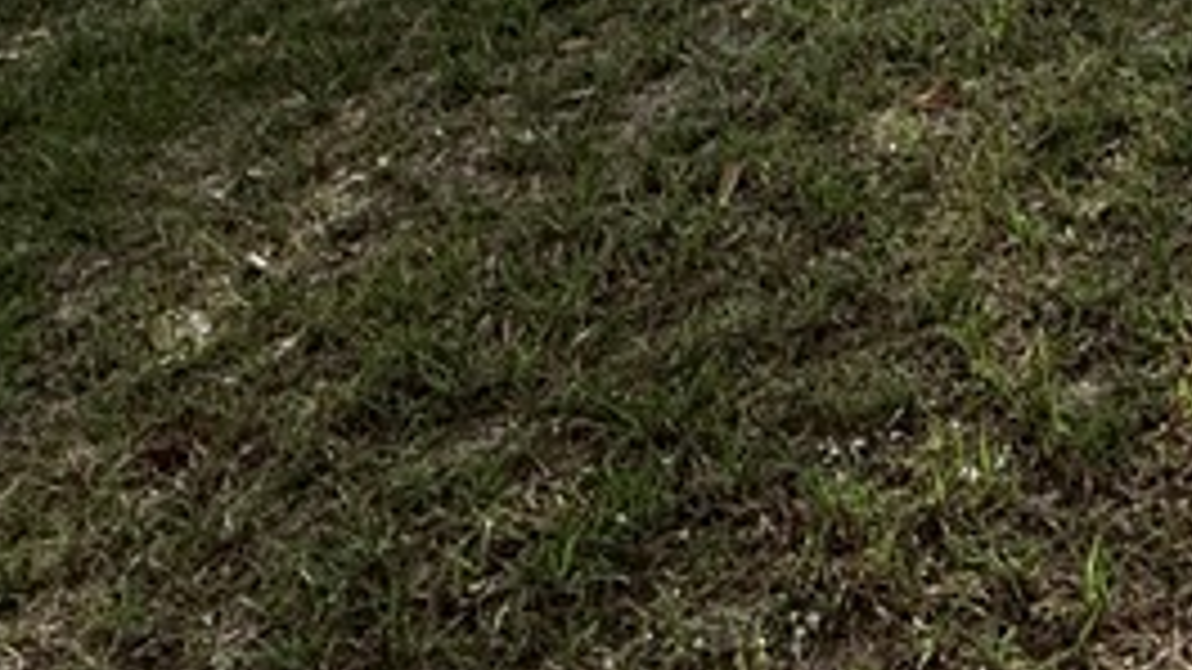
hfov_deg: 25.1
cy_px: -683
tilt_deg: -2.9
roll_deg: -1.4
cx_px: 1871
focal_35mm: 59
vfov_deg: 15.8
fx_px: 1865
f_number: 2.2
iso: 64
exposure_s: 1/1125
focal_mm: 2.22
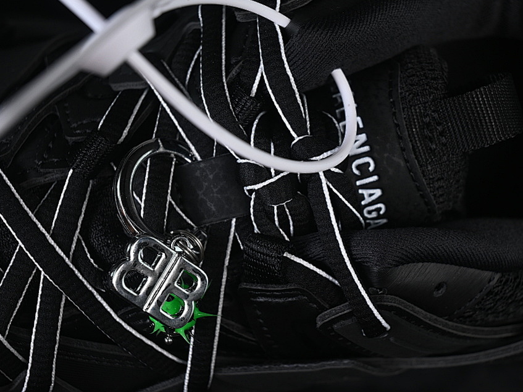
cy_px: 173
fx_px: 1390
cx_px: 309
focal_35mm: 92
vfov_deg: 16.1
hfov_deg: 21.3
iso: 160
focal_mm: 50
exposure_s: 1/50
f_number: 6.3
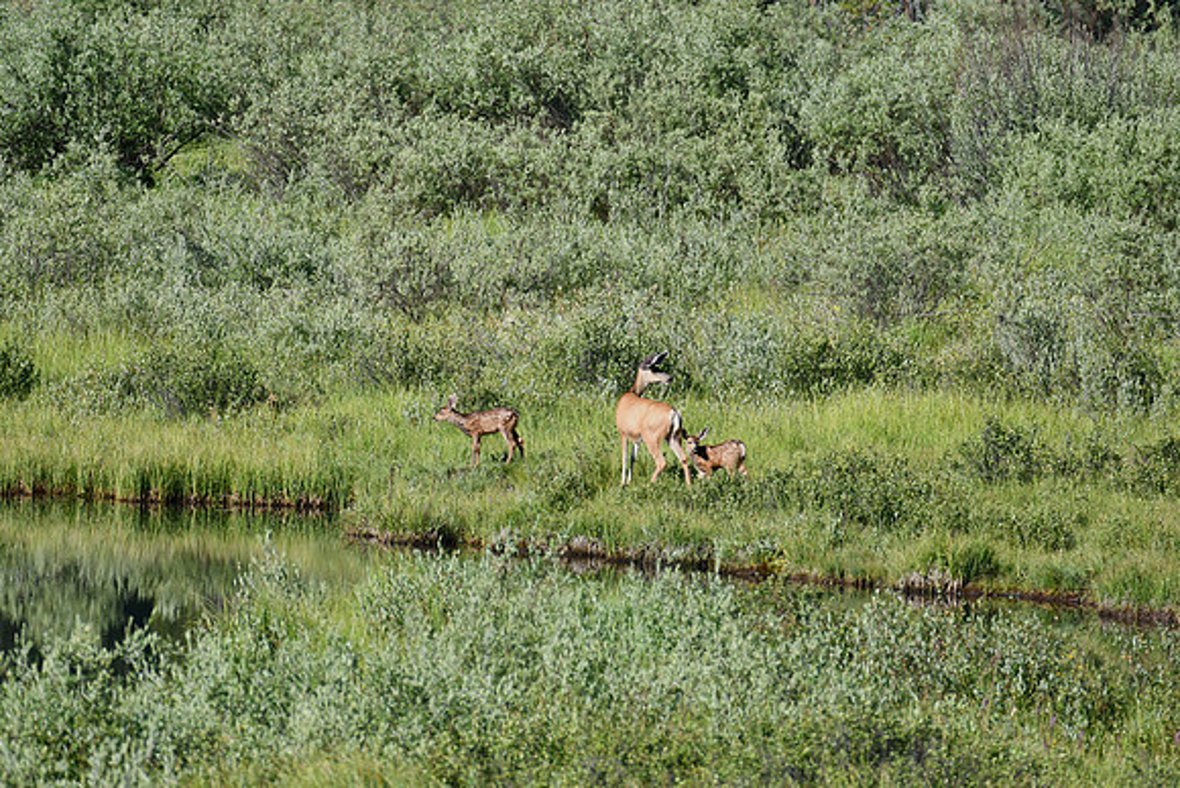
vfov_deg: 3.1
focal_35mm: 450
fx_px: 14753
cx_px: 590
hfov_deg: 4.6
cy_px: 394
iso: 200
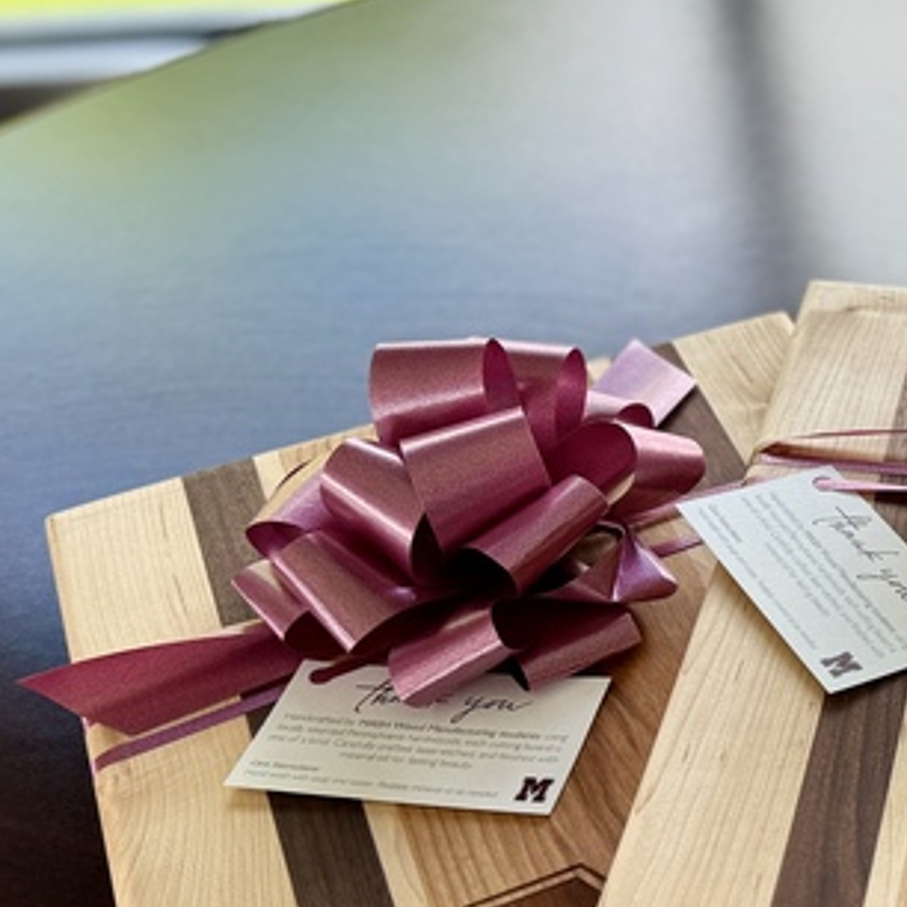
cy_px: 507
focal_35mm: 71
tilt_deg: -40.8
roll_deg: +2.3
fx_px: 2105
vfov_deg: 24.3
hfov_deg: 21.9
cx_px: 1180
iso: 80
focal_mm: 6.76
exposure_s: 1/296
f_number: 1.78
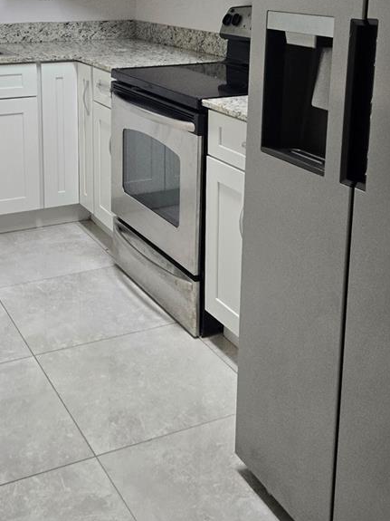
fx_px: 721
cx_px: 147
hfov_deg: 30.1
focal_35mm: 48
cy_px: 102
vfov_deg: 38.2
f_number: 1.8
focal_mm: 5.4
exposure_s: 1/120
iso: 125
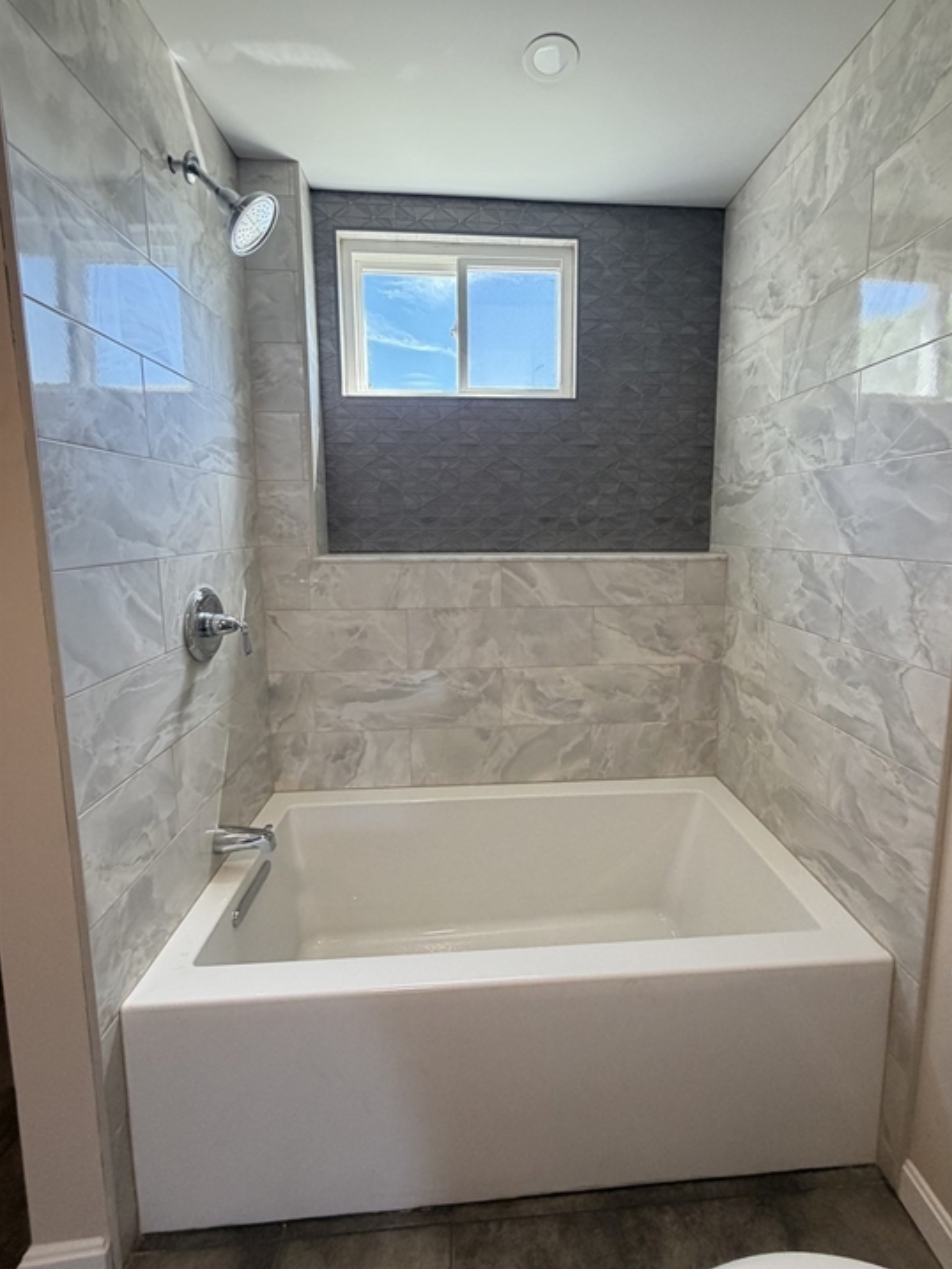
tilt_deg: -7.0
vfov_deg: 98.0
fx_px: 550
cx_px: 508
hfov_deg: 81.7
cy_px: 593
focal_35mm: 15
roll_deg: -0.3
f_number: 2.2
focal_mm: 2.22
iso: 250
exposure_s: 1/120
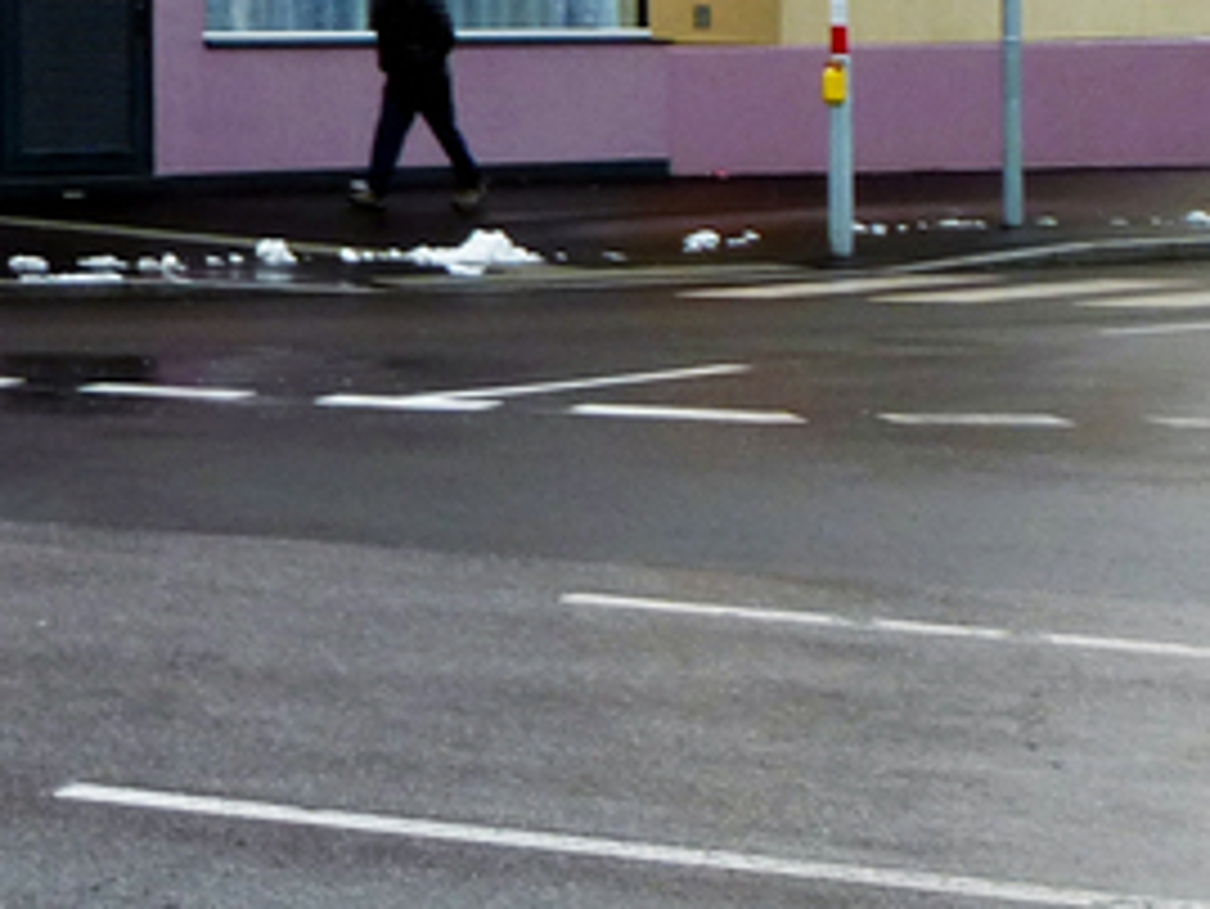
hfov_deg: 13.9
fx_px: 4371
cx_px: -1017
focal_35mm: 125
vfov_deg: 11.6
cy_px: -207
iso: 100
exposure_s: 1/100
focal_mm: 5.4
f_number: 3.5
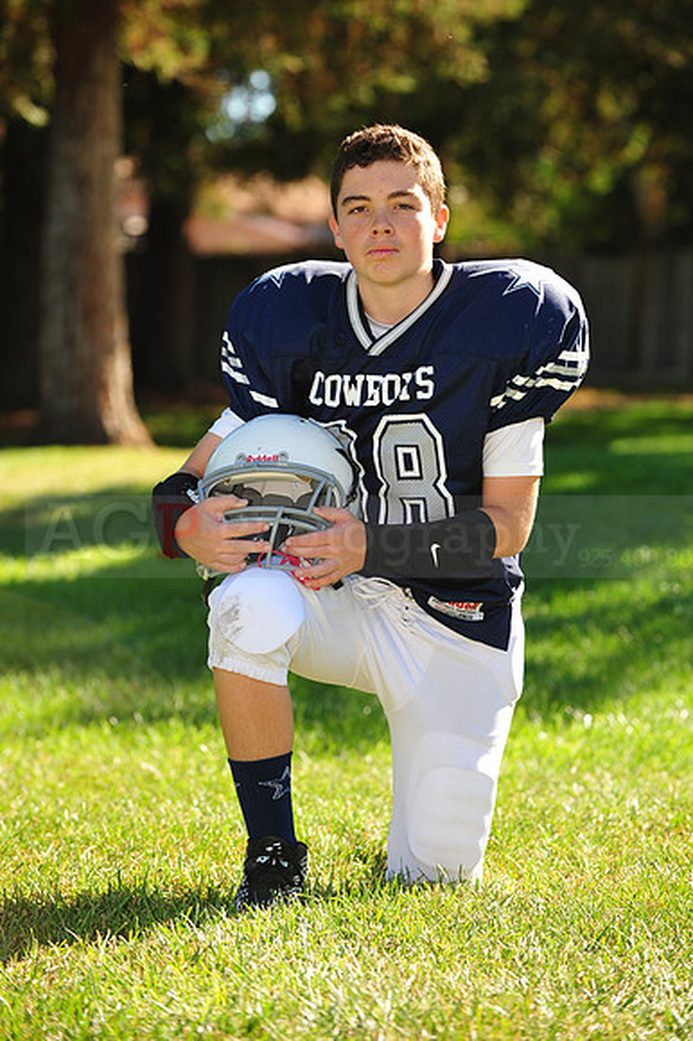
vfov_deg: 15.2
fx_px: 3902
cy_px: 520
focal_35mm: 135
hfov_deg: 10.1
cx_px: 346
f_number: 4.5
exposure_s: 1/400
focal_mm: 135
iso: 200
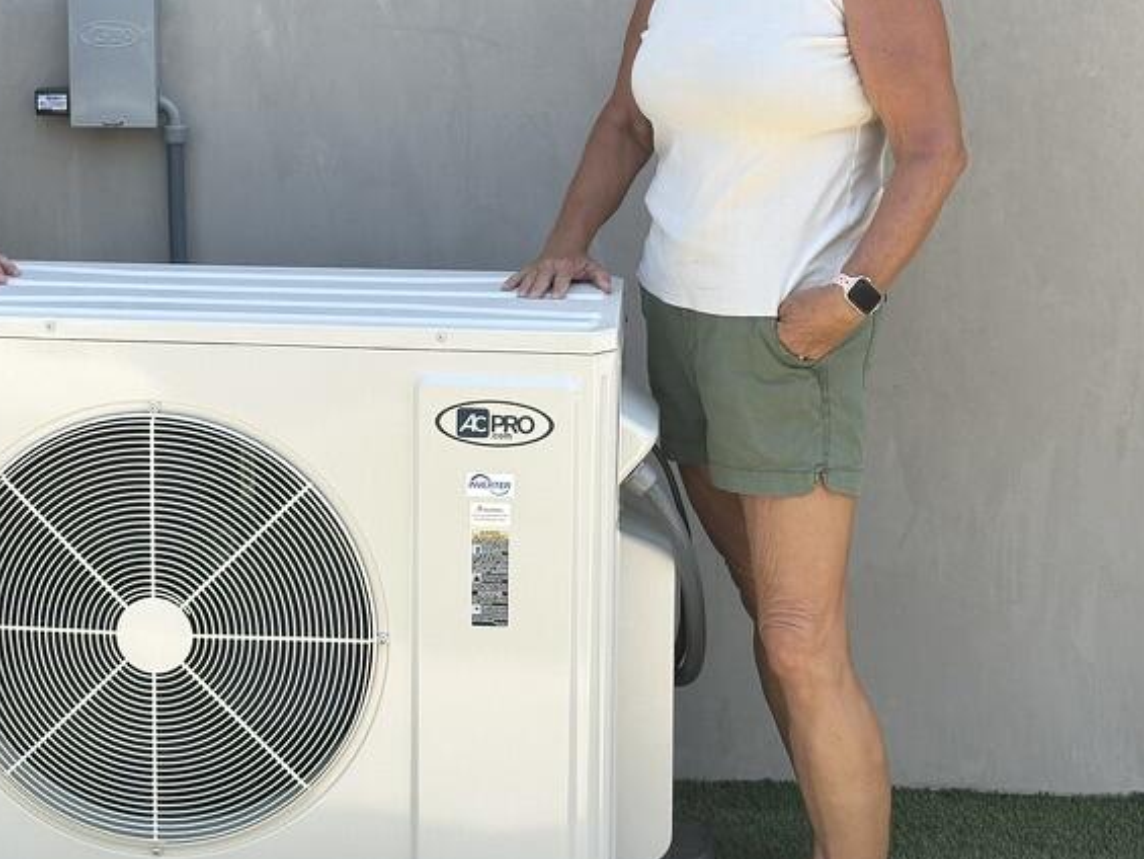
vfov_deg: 16.9
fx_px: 2876
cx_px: 326
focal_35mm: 87
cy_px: 209
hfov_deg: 22.3
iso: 64
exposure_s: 1/816
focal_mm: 6.86
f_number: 1.78
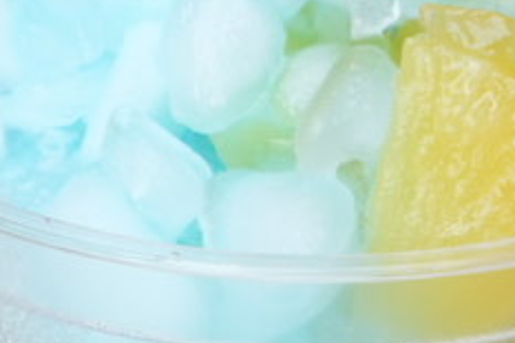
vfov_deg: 2.4
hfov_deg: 3.6
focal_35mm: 570
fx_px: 8148
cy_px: 471
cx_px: -389
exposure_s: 1/100
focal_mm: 82
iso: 320
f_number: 4.5
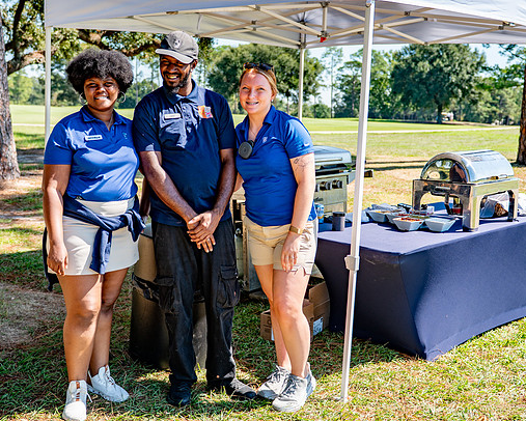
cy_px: 195
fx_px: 701
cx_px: 257
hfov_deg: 41.1
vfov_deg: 33.4
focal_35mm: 45
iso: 100
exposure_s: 1/1000
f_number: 2.8
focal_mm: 32
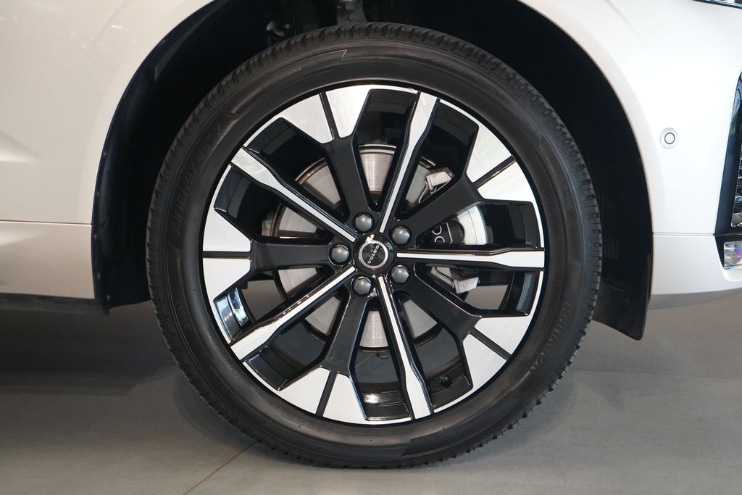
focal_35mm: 67
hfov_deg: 30.1
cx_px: 371
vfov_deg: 20.3
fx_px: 1381
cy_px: 248
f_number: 5.6
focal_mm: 67
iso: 8000
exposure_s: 1/160
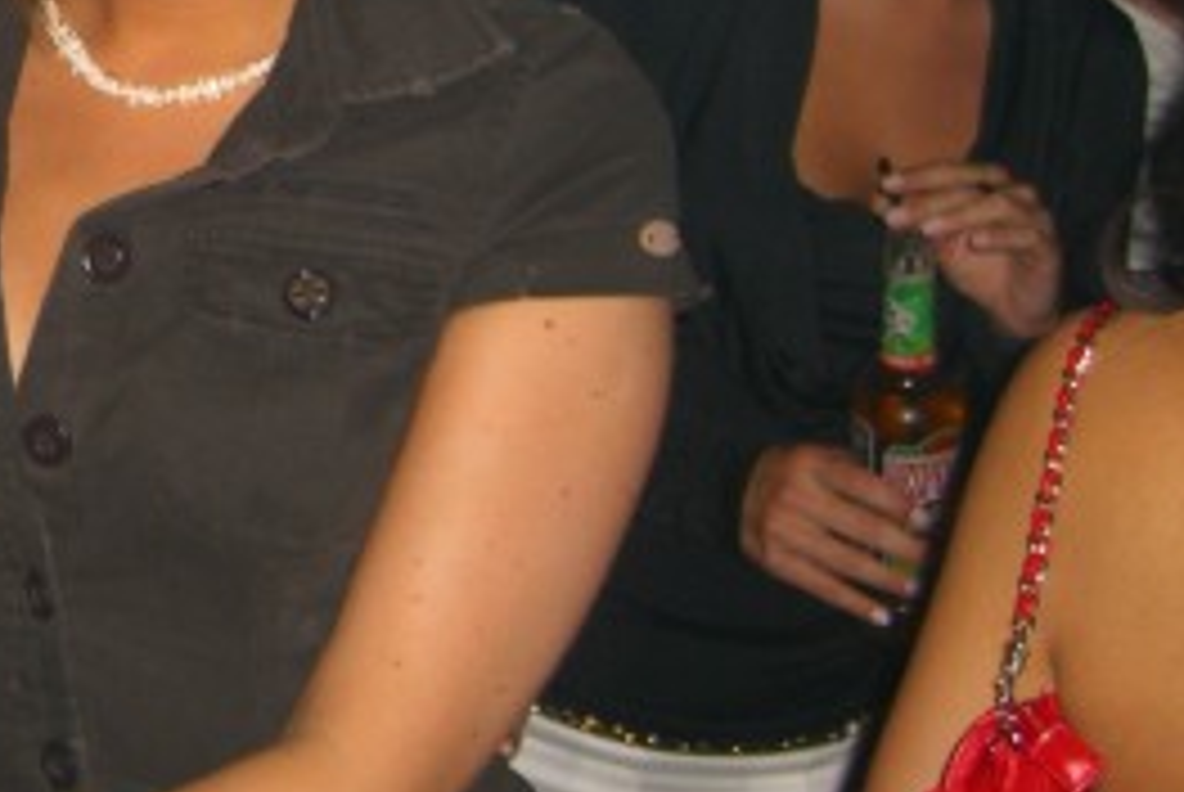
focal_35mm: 90
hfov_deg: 21.3
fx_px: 2963
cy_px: -90
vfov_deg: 14.8
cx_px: -158
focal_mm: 7.9
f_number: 2.8
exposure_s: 1/60
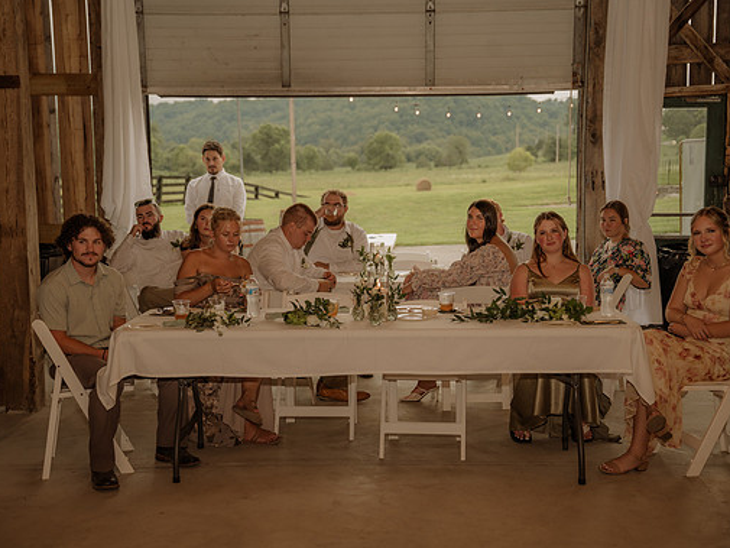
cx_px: 366
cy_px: 276
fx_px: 1118
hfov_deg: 36.2
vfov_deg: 27.5
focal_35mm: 53
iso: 500
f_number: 3.2
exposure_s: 1/160
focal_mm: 48
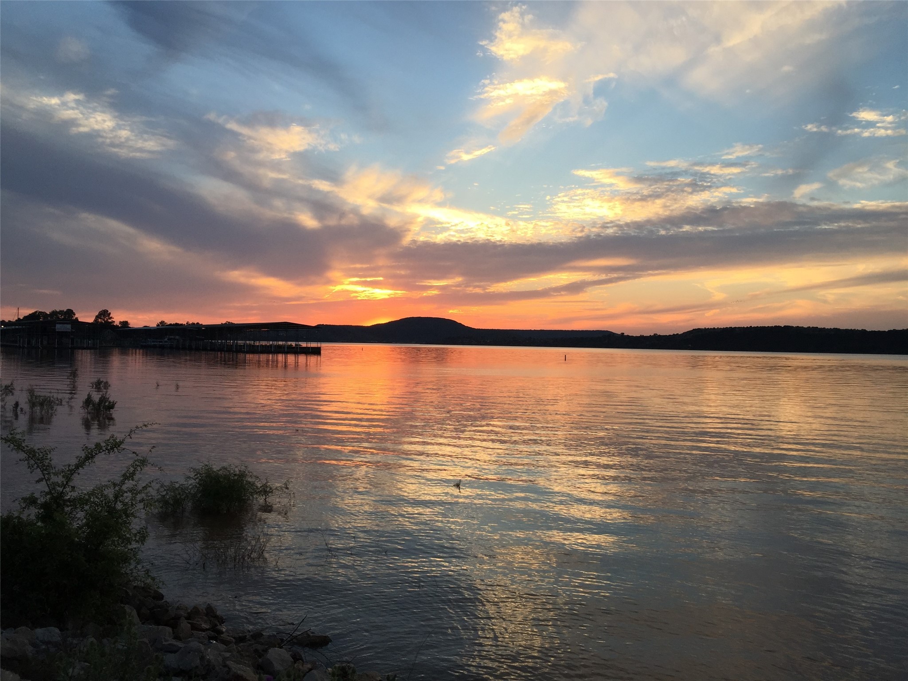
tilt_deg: +1.1
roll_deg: -1.1
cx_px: 454
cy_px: 340
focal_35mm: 29
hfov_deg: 61.7
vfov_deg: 48.2
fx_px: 761
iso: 32
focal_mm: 4.15
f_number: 2.2
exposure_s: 1/311
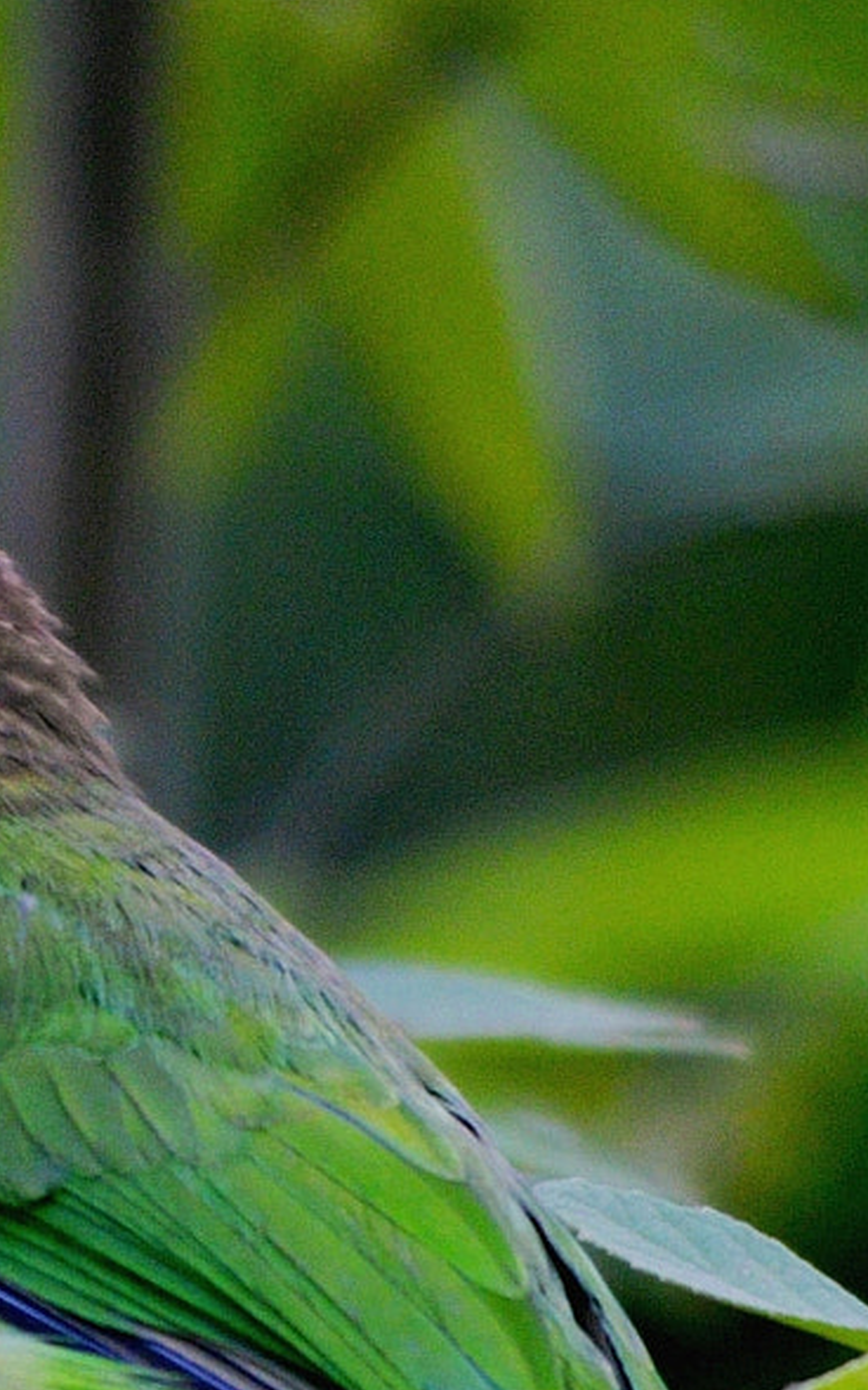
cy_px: 786
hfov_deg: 0.9
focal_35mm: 1384
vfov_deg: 1.5
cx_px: -446
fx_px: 52396
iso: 800
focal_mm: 500
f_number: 6.3
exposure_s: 1/750
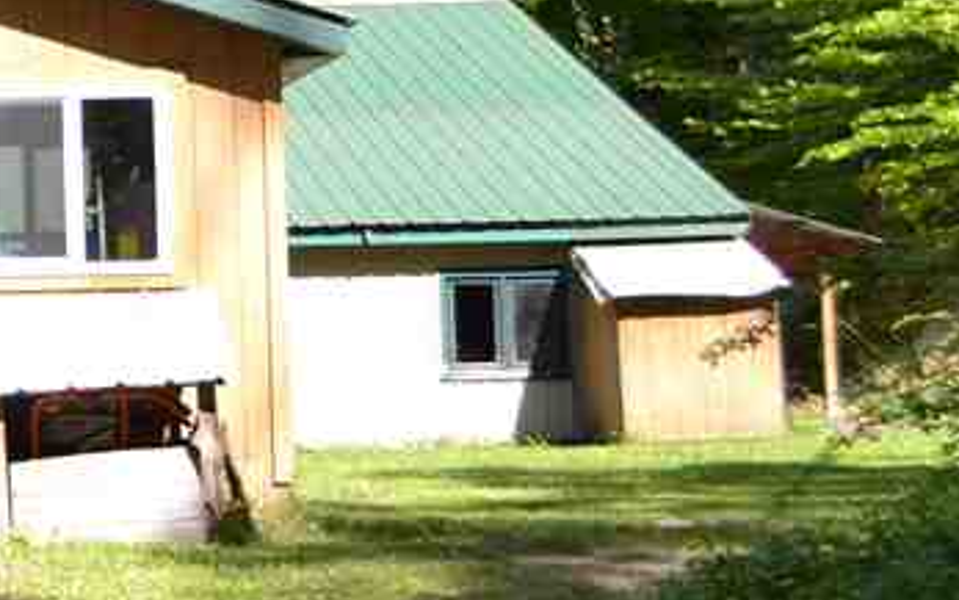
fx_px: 3241
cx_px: -710
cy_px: 62
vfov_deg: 10.5
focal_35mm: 124
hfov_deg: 14.9
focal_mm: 22
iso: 100
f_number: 5
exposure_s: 1/200
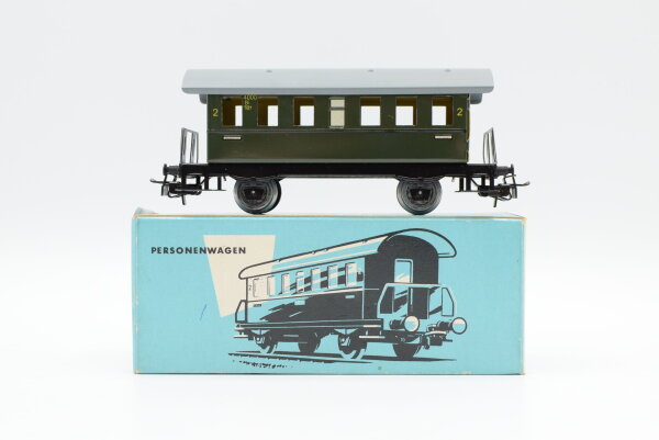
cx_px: 330
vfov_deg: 25.8
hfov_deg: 37.8
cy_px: 220
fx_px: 962
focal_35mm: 52
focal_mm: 35
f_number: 8
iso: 400
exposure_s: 1/160
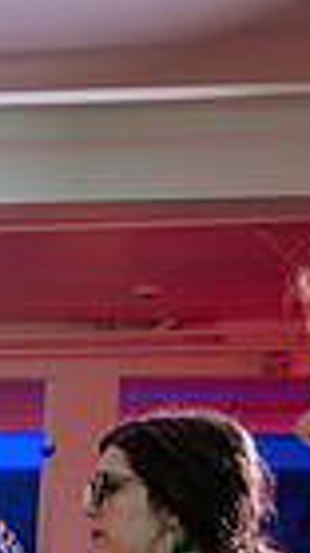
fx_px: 1728
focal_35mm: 118
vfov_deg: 17.1
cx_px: -668
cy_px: 718
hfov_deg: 8.4
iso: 800
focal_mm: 27
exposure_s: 1/100
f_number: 4.5
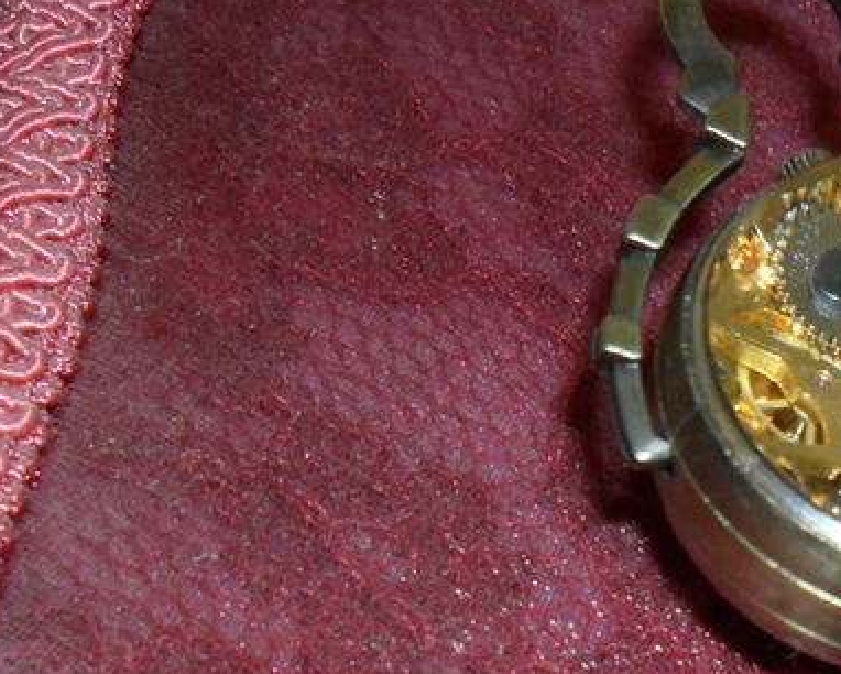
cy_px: 674
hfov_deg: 26.7
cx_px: 738
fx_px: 1718
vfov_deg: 21.4
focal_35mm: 69
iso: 200
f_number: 3.5
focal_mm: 4.9
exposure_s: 1/45
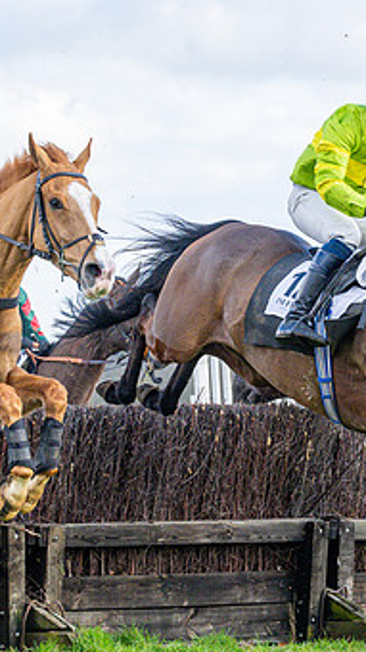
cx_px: 81
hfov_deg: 5.8
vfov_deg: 10.3
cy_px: 286
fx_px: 3627
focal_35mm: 210
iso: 640
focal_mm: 70
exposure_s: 1/2000
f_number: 4
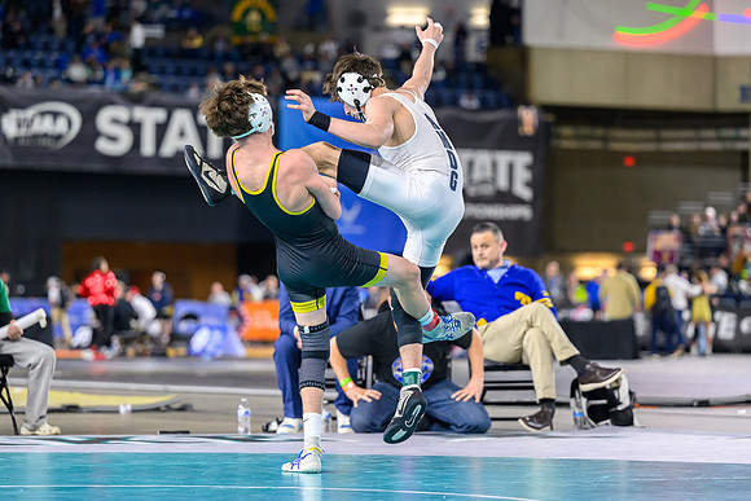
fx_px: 3338
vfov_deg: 8.6
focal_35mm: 160
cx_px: 357
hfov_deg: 12.8
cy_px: 230
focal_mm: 130
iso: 2500
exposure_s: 1/800
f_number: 2.8
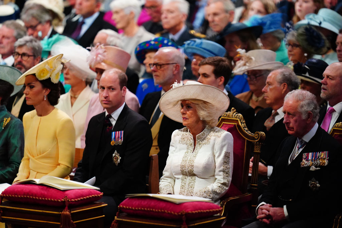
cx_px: 171
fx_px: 3800
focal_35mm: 400
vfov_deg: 3.4
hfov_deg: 5.2
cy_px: 114
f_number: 2.8
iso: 6400
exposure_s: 1/800
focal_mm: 400
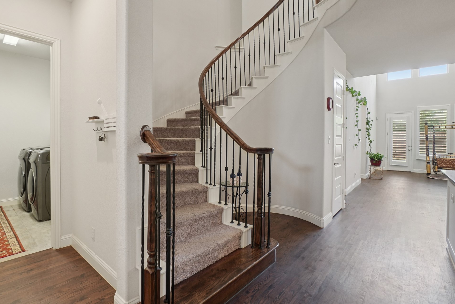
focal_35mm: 17
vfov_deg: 70.4
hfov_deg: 93.2
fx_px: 215
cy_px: 144
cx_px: 214
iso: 400
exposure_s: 1/6
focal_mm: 10
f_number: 8
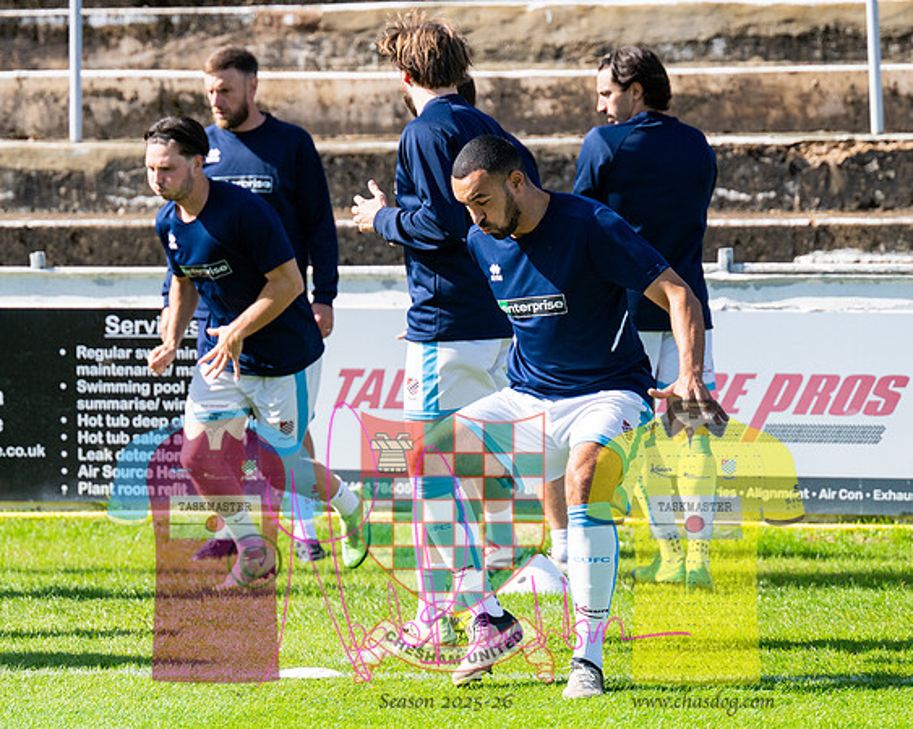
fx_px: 6227
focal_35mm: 231
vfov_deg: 6.7
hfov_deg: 8.4
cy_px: 496
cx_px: 446
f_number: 4
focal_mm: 145
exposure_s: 1/2500
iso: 400
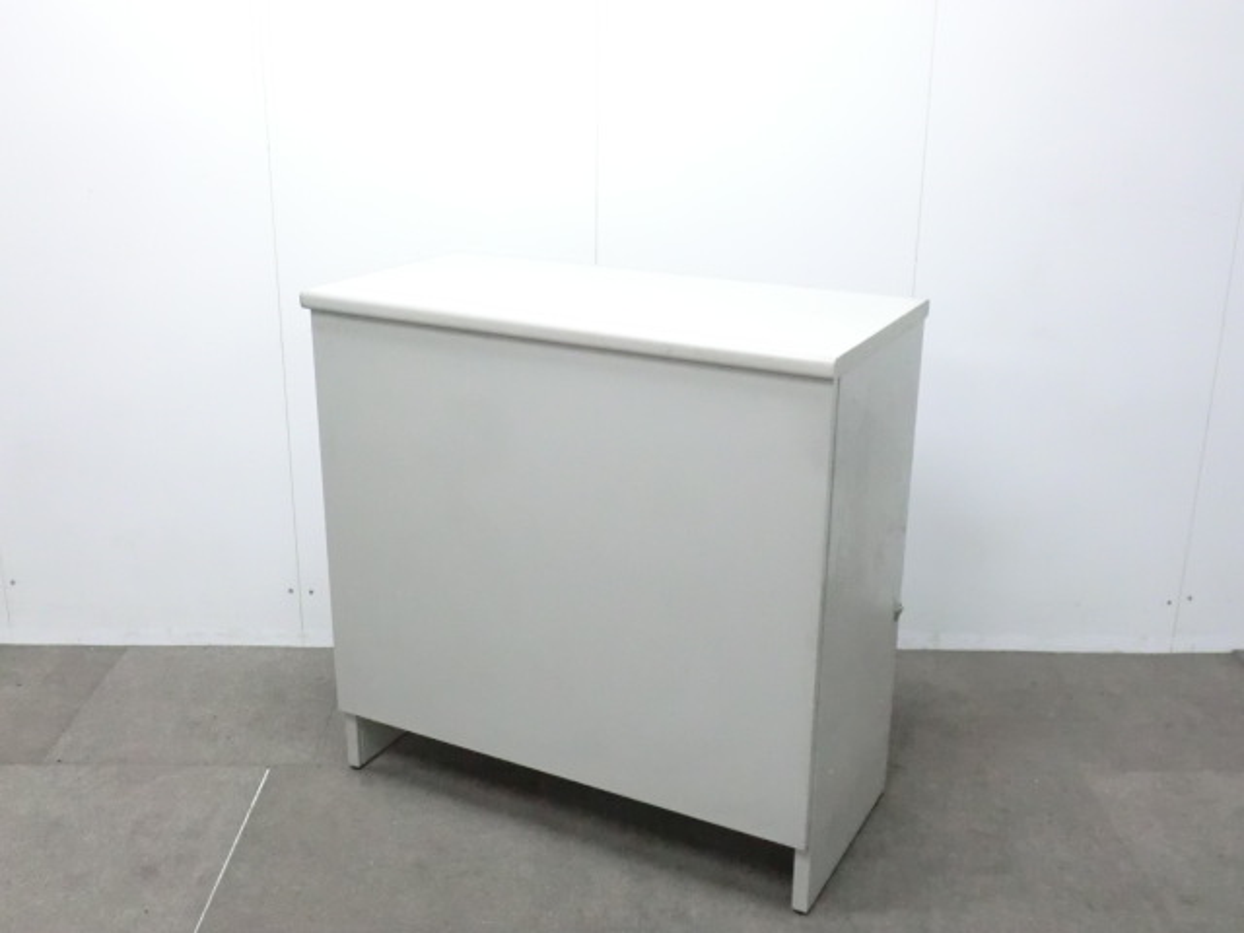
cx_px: 622
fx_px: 1366
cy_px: 466
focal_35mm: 38
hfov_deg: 49.0
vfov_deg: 37.7
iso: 800
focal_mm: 6.9
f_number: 3.9
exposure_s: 1/40
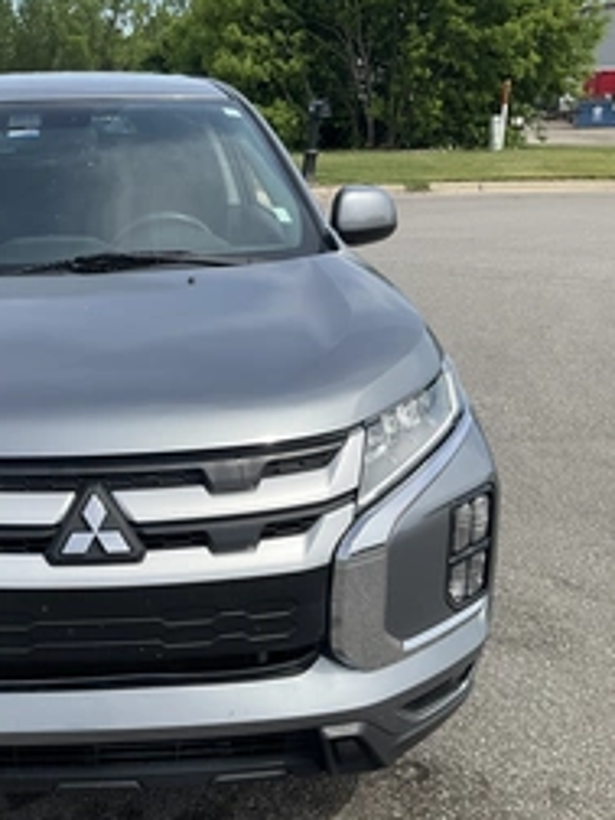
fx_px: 1090
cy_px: 439
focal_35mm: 46
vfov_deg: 41.2
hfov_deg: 29.8
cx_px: 33
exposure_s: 1/1412
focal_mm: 3
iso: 25
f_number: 1.8
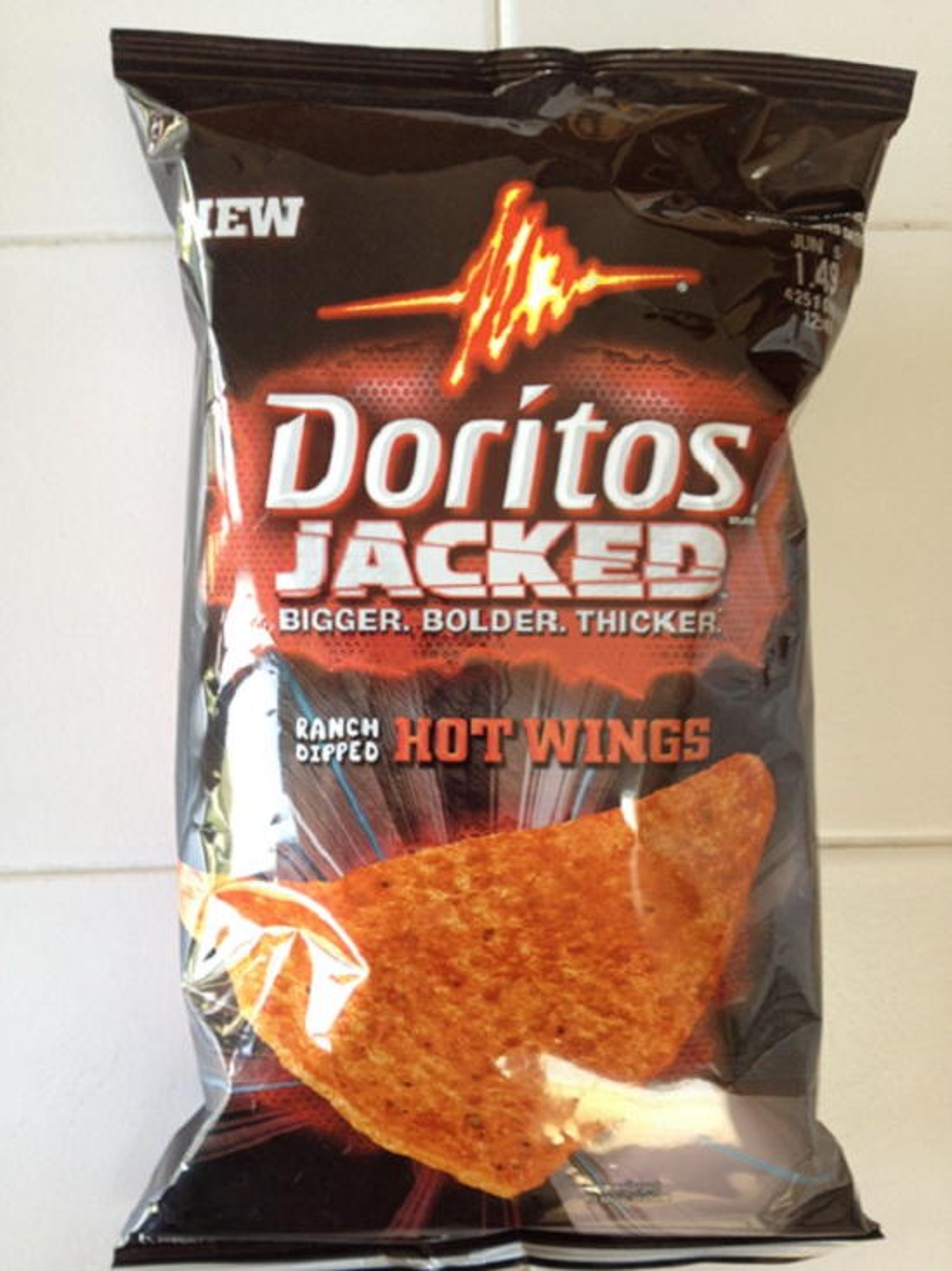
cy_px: 636
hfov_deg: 40.7
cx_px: 476
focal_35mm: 35
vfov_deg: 52.6
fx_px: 1285
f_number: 2.4
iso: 80
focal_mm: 4.28
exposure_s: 1/30
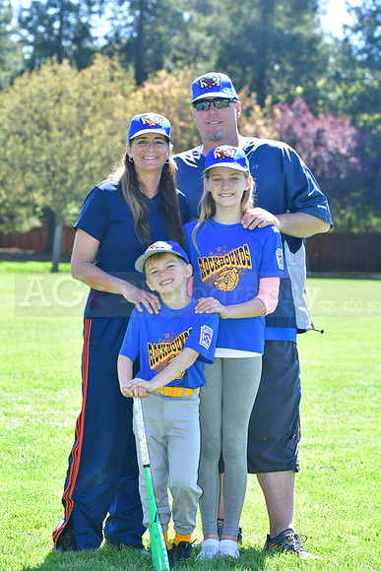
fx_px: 2499
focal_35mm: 158
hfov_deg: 8.7
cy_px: 286
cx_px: 190
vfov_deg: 13.0
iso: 400
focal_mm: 105
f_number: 6.3
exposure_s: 1/400
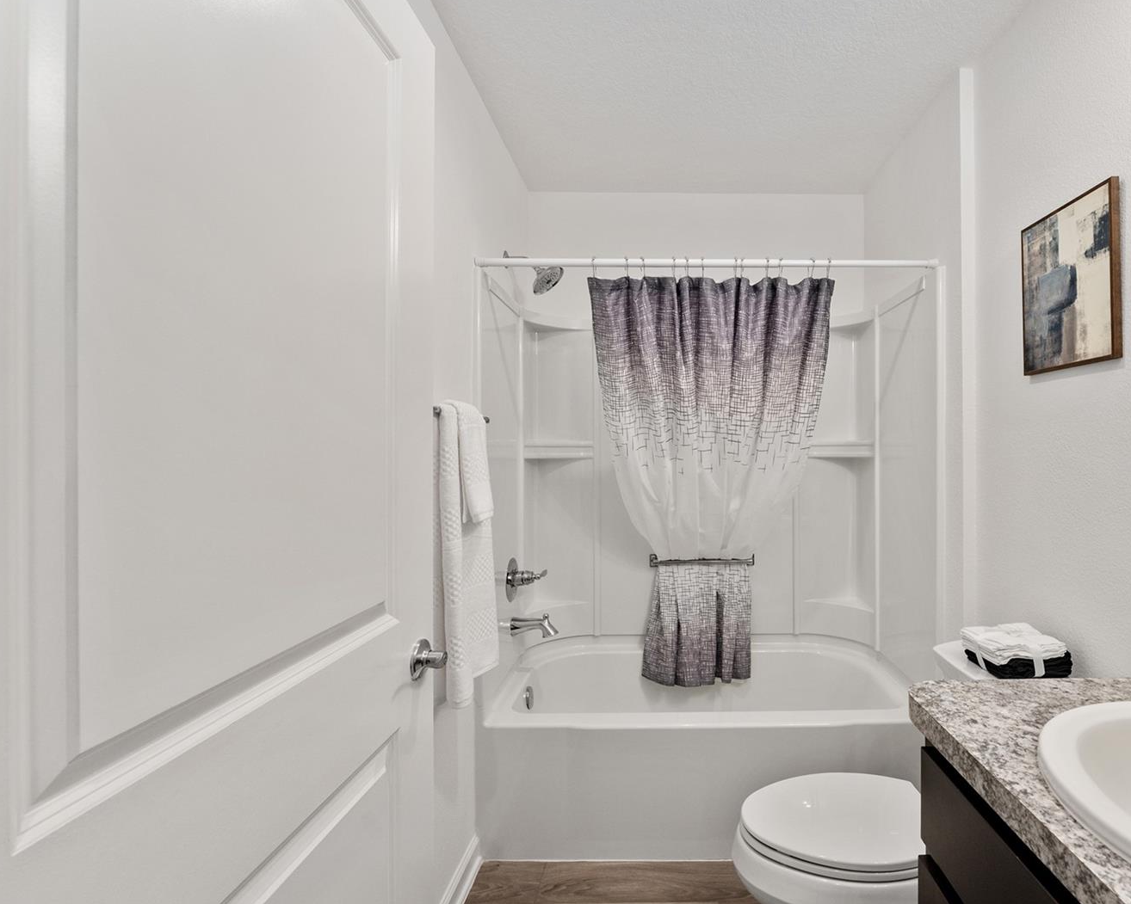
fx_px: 566
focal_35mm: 17
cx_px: 678
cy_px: 448
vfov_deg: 77.2
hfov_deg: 88.8
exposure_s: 1/30
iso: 500
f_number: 8
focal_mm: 14.8
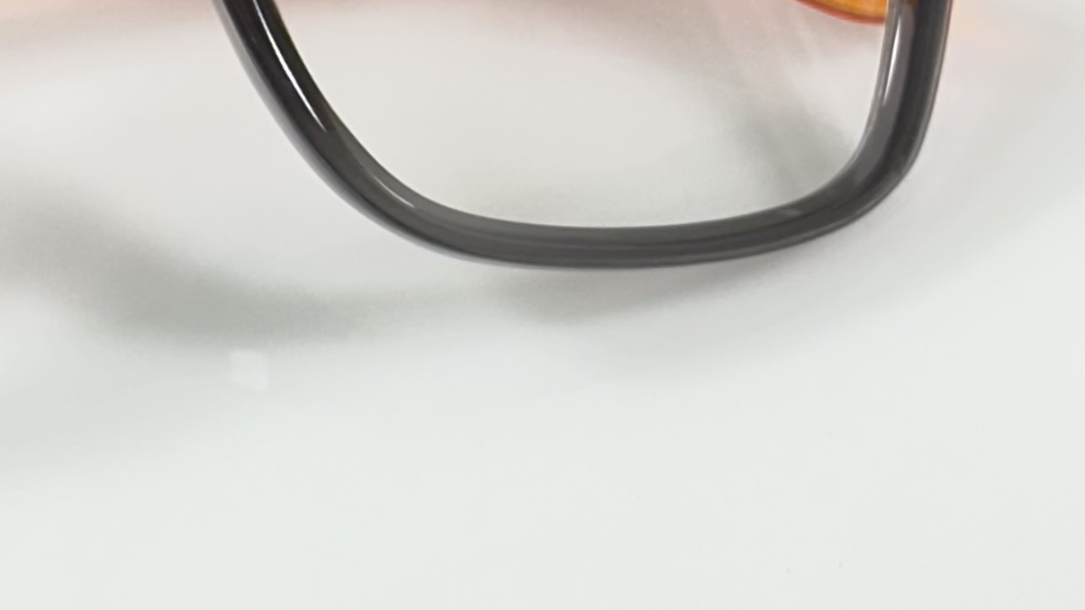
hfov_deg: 12.2
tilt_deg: -46.3
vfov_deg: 6.9
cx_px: 25
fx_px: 5035
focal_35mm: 175
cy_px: -44
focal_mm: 6.86
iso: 40
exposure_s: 1/100
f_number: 1.78
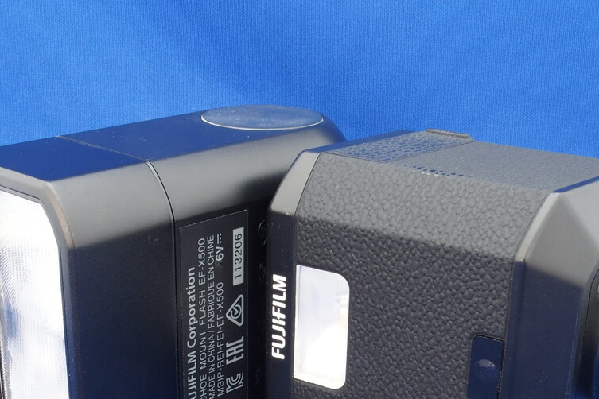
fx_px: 1048
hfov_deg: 31.9
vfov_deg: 21.1
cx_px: 298
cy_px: 354
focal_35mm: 63
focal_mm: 8.1
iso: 100
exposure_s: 2.5
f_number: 8
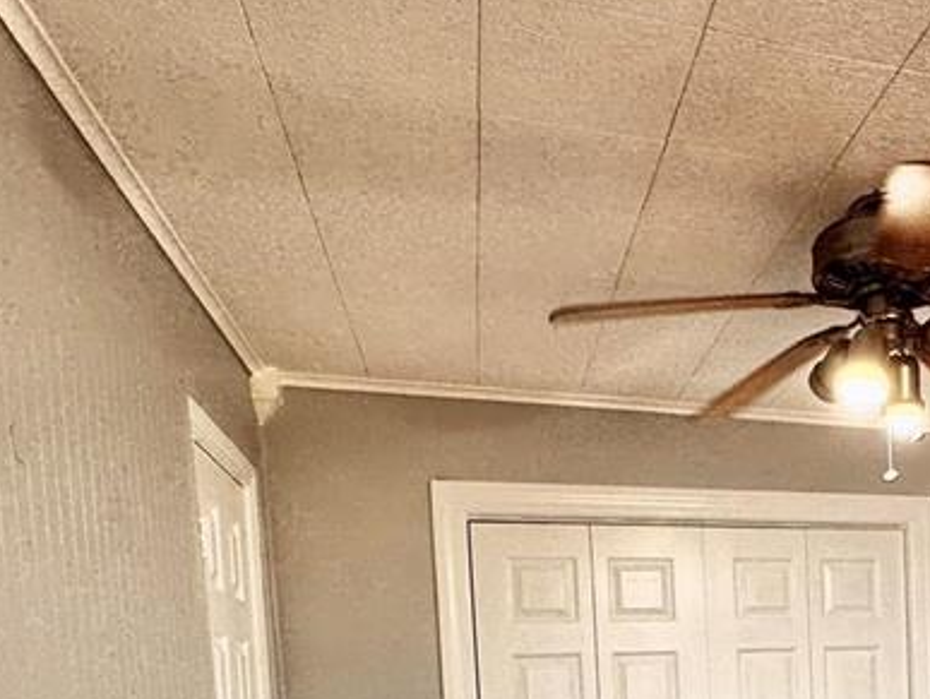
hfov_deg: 45.6
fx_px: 995
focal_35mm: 37
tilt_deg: -1.9
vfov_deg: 34.0
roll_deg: +3.9
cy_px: 752
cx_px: 829
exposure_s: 1/99
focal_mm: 2.22
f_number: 2.2
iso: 125
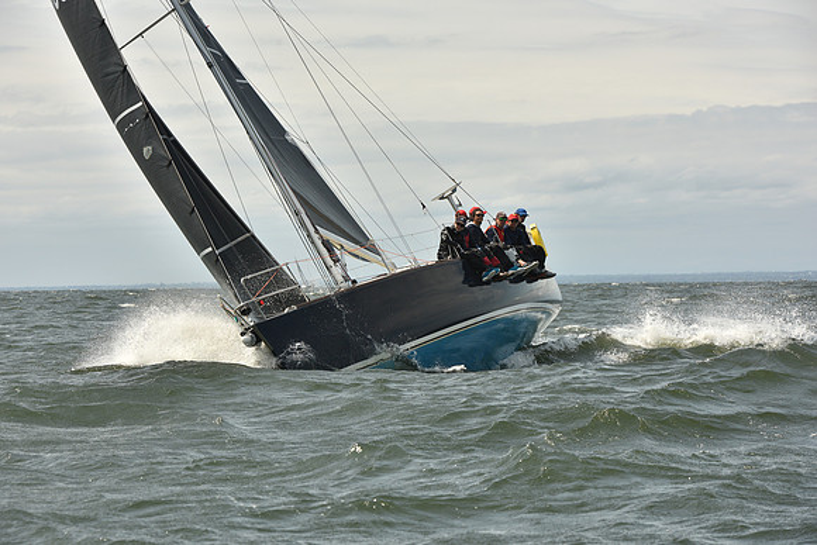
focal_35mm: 135
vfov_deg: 10.2
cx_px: 408
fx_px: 3064
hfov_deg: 15.2
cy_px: 272
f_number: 9
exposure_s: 1/800
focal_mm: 135
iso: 250
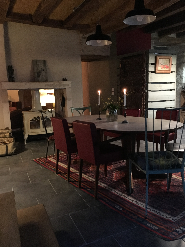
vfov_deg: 61.7
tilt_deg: -8.5
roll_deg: +2.3
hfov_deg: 48.2
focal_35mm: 29
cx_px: 92
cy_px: 124
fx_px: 207
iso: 500
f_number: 2.2
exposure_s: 1/17
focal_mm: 4.15
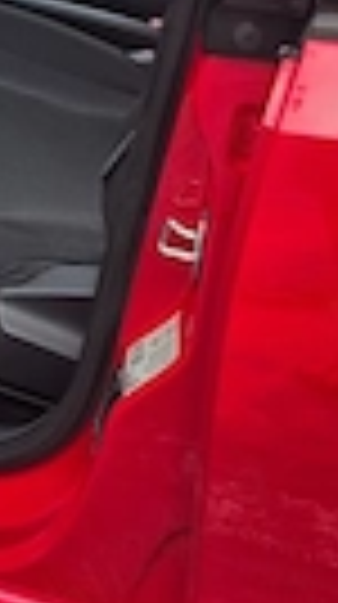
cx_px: -140
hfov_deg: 15.1
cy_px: -76
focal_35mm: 75
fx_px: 1200
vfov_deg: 25.9
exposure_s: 1/180
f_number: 1.7
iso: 32
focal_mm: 6.3
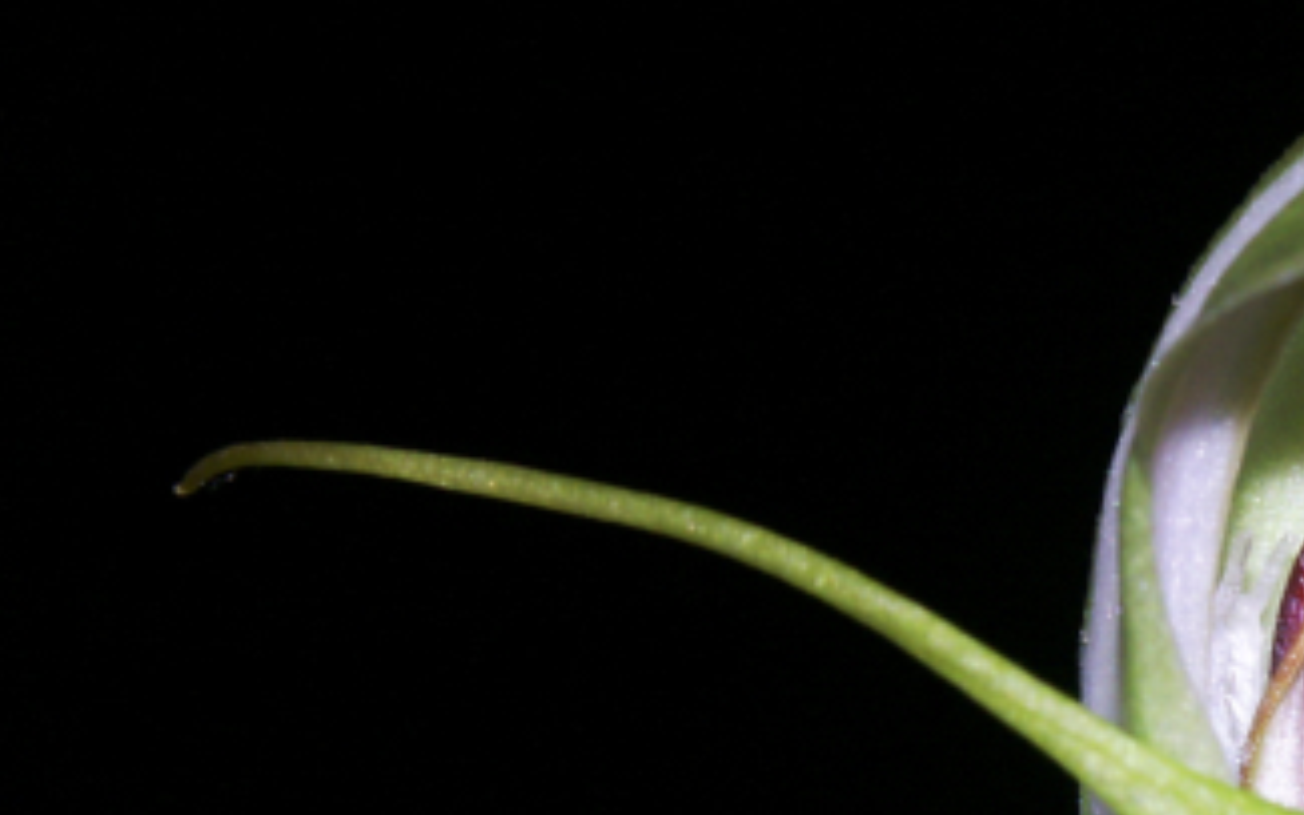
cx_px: 1601
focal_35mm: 436
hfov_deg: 4.8
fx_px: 15492
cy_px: 803
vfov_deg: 3.0
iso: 100
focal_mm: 42.31
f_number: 6.7
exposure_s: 1/180
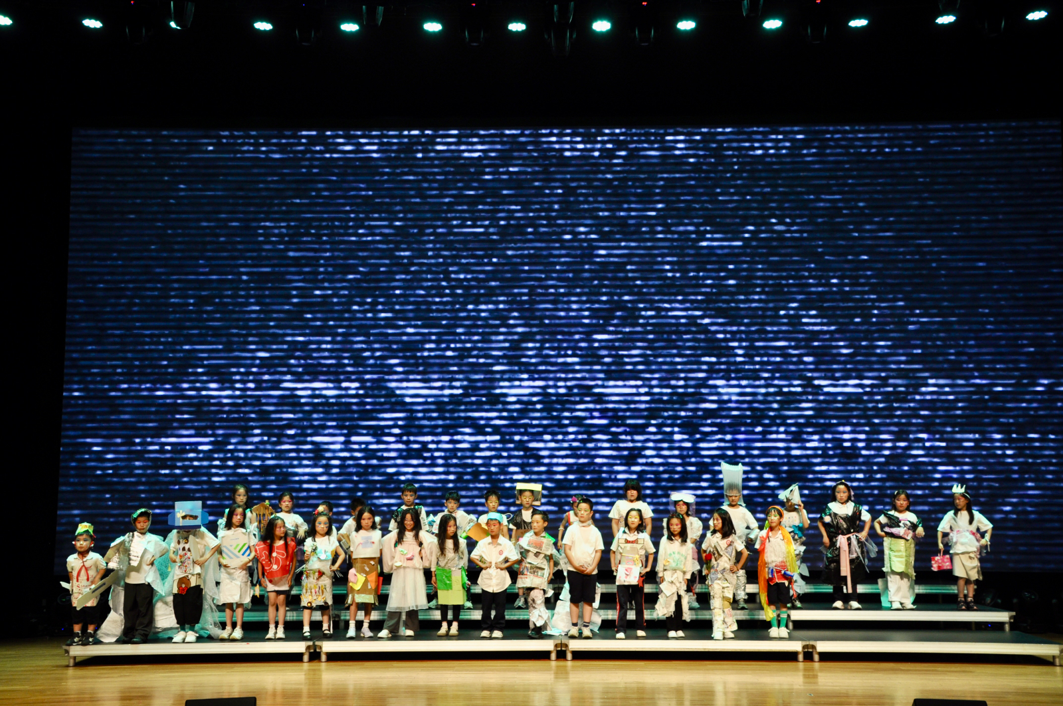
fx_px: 1238
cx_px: 532
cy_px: 353
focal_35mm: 42
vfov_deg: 31.8
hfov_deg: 46.5
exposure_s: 1/30
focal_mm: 28
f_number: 6.3
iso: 320
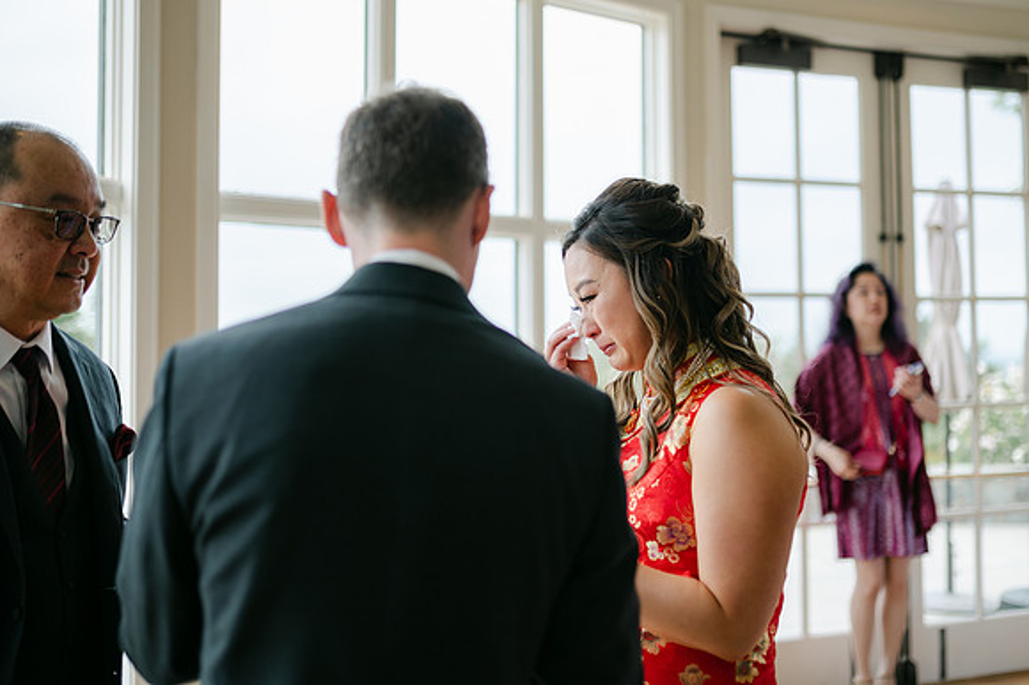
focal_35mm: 39
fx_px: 1116
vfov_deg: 34.1
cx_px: 574
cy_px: 303
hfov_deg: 49.4
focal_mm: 35
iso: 100
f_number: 1.4
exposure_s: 1/1600
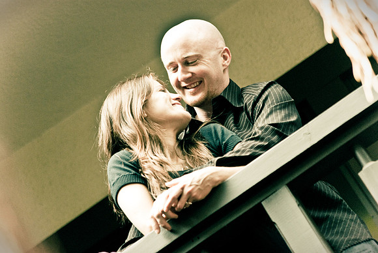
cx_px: 189
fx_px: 2522
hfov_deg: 8.6
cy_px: 126
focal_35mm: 240
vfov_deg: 5.7
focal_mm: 160
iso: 400
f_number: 2.8
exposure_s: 1/250
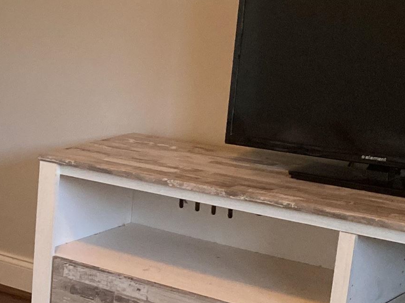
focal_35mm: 93
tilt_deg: -15.3
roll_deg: -0.9
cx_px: -209
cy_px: 239
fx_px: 1088
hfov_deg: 18.6
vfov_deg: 15.8
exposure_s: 1/60
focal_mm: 4.25
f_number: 1.8
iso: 200
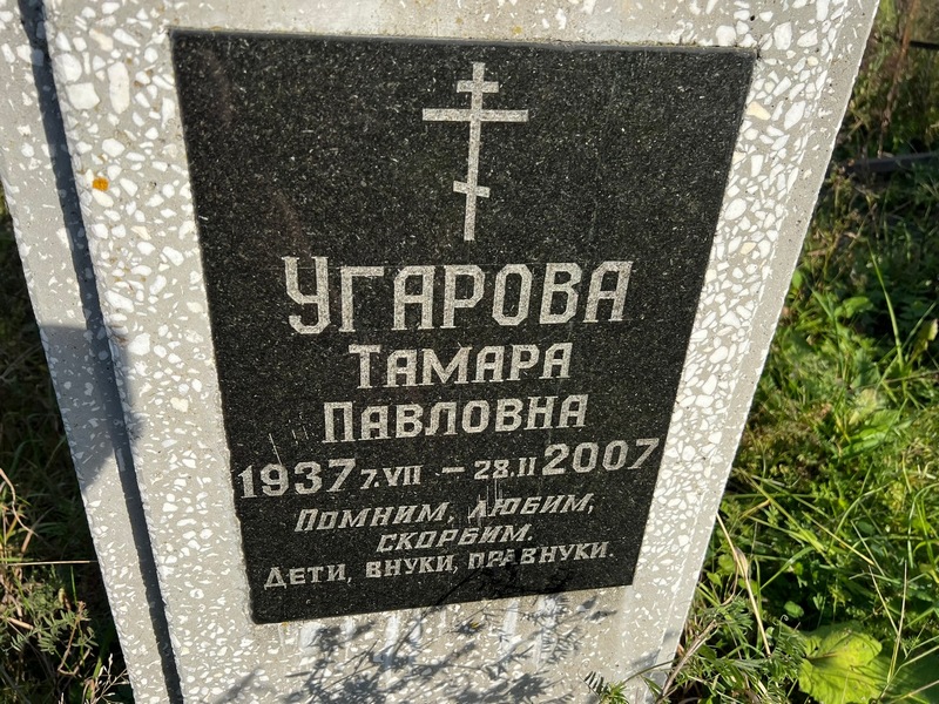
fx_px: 705
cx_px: 470
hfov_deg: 67.3
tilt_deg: -31.2
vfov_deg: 53.1
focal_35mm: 26
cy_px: 352
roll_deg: +1.8
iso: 50
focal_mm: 5.7
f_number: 1.5
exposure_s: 1/2571
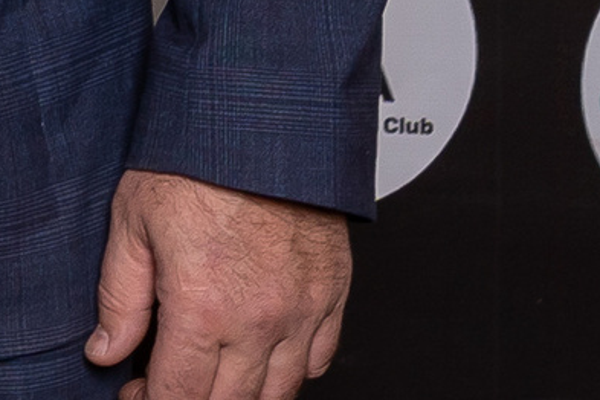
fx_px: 4216
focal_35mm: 253
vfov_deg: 5.0
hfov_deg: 7.5
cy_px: -987
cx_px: -924
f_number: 5
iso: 100
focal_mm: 24
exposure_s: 1/160
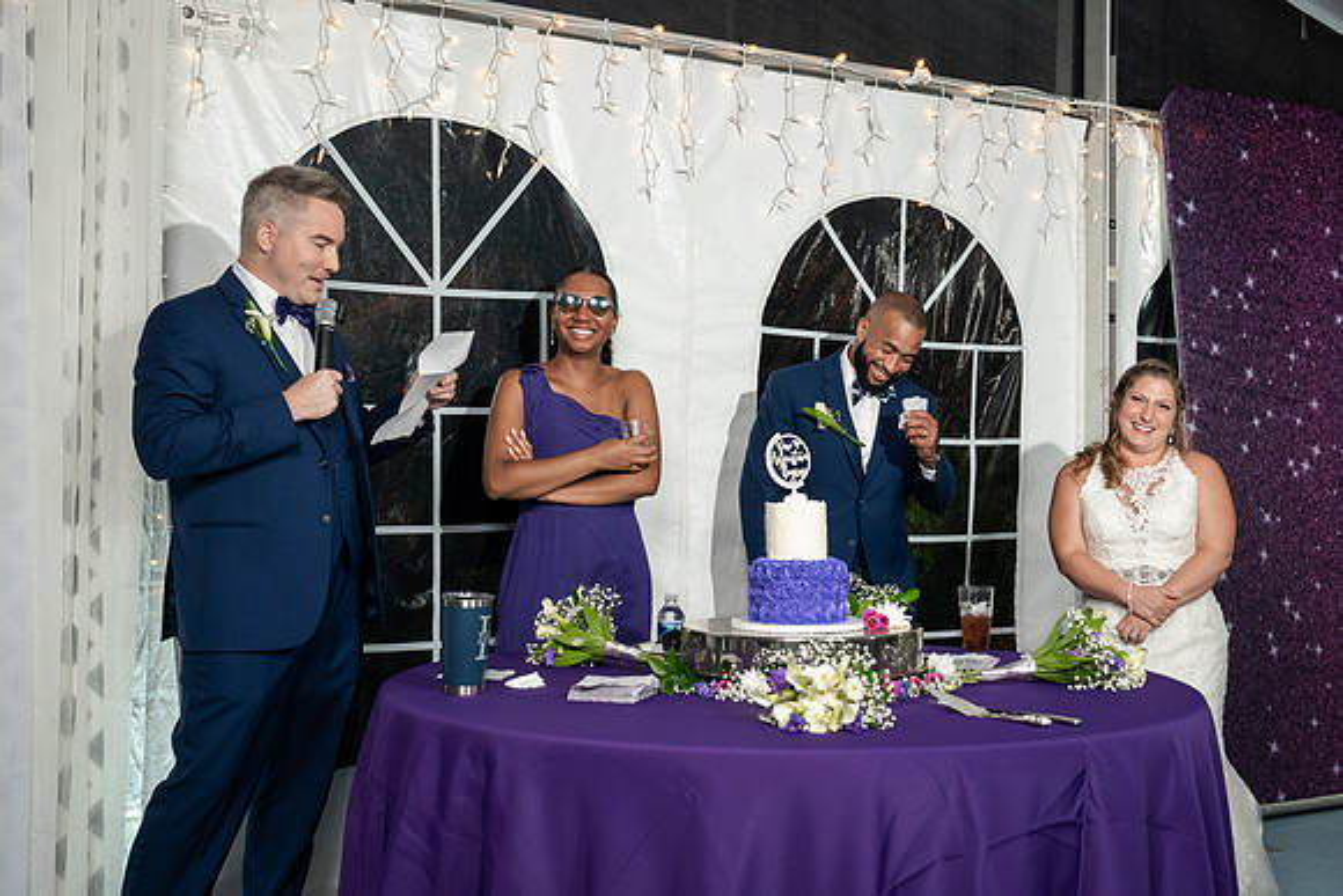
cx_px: 672
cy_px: 448
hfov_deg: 47.5
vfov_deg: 32.7
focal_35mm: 41
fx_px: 1527
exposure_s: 1/200
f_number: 5.6
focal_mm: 40
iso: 1600
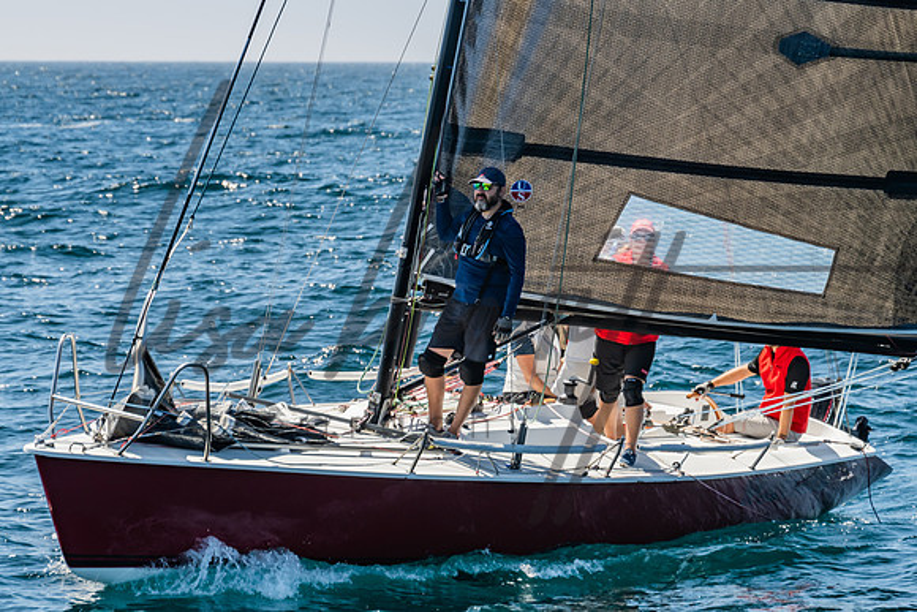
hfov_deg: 10.5
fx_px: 4991
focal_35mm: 196
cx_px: 427
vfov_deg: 7.0
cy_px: 226
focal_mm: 140
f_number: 6.3
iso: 160
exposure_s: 1/320
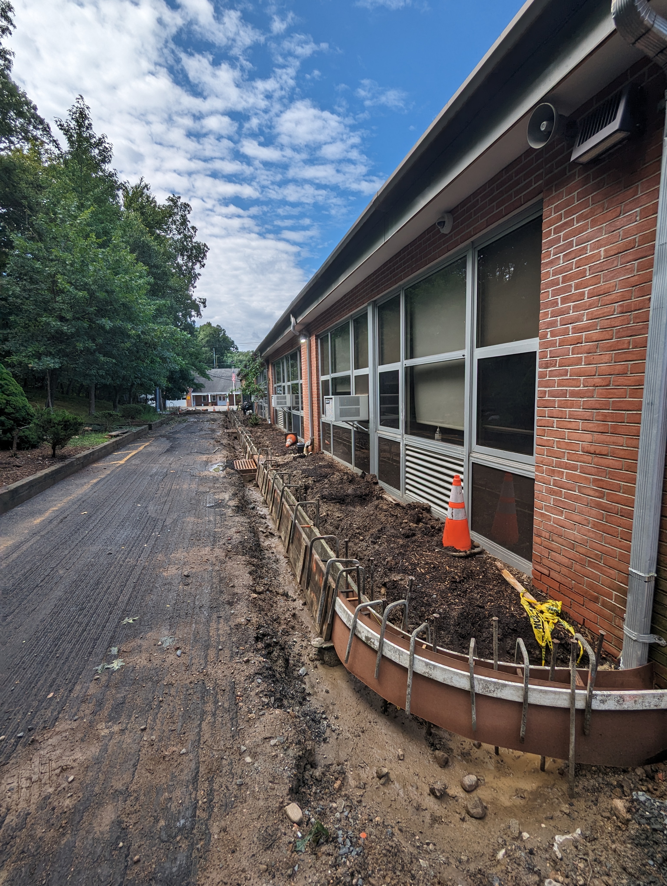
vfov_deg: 94.4
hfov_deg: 78.2
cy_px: 443
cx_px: 334
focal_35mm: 16
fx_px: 410
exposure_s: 1/1460
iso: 45
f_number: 2.2
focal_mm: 2.35
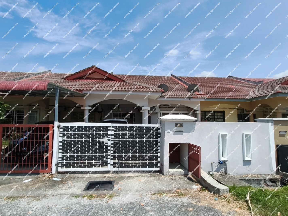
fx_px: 125
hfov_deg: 98.2
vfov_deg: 81.7
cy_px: 108
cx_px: 144
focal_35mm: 15
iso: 50
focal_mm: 1.67
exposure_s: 1/1816
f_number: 2.2
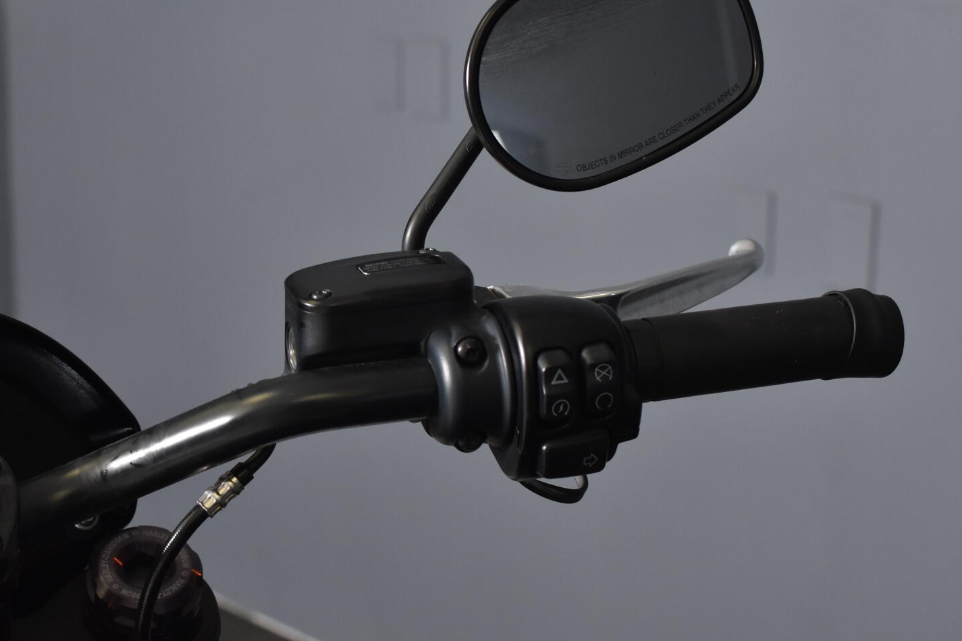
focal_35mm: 74
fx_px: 1969
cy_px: 362
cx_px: 338
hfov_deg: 27.3
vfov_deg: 18.5
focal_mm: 35
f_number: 4.5
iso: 800
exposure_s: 1/160
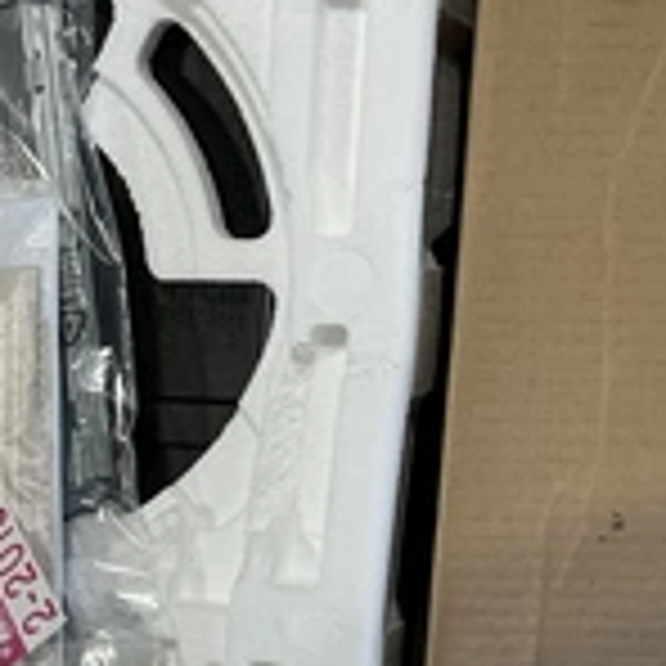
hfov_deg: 24.9
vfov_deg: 25.0
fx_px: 1458
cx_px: 54
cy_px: 590
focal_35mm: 67
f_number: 1.8
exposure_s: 1/120
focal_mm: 3
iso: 64
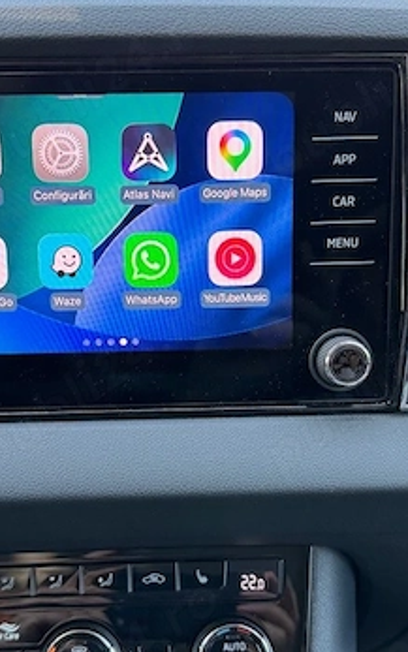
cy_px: 391
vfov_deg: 45.0
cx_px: 171
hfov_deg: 29.2
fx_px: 782
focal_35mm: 44
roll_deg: -0.8
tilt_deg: -29.3
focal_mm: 6.76
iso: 200
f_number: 1.78
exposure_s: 1/108
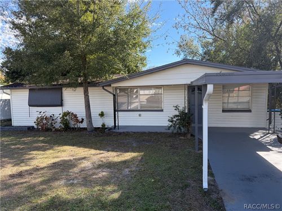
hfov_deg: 71.6
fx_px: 196
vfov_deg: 56.8
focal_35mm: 24
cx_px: 141
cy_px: 106
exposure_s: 1/1770
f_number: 1.78
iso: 100
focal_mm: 6.76
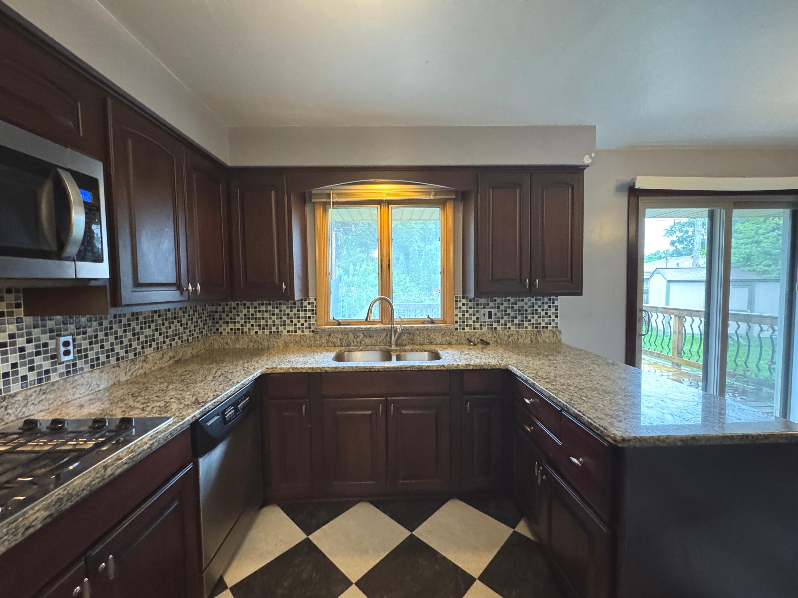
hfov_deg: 102.1
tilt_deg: -3.2
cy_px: 299
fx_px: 323
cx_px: 399
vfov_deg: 85.7
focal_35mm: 14
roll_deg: +1.0
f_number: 2.2
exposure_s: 1/60
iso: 1000
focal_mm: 2.22
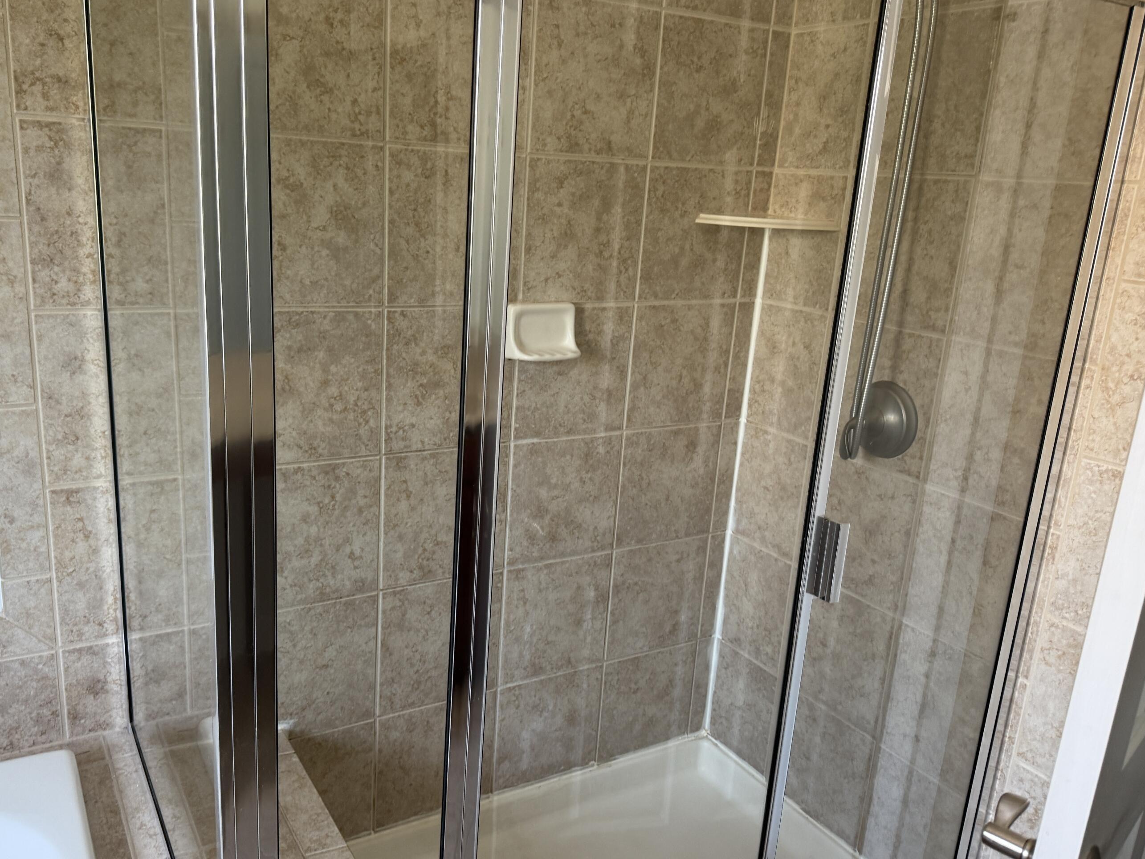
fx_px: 926
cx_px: 526
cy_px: 434
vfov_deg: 49.8
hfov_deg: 63.3
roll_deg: -3.5
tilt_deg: -13.2
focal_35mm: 28
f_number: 1.78
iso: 200
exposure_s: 1/75
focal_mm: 6.76
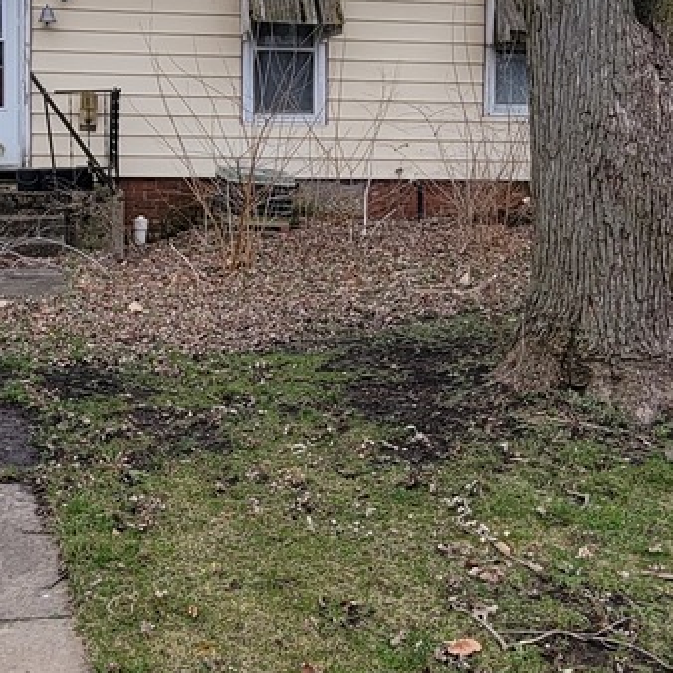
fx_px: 1078
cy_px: 177
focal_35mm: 49
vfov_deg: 34.0
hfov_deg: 34.4
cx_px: 239
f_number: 2.2
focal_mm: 2.2
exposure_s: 1/220
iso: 50
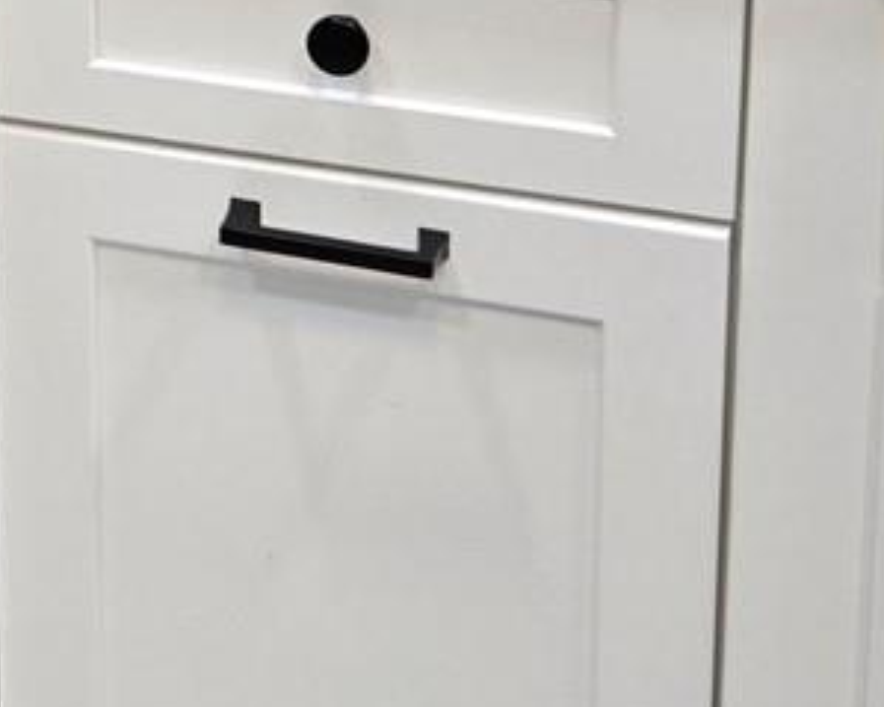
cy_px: -435
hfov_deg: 15.1
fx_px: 3139
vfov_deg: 12.1
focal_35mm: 120
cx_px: -367
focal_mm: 5.4
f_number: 1.8
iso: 200
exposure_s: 1/120
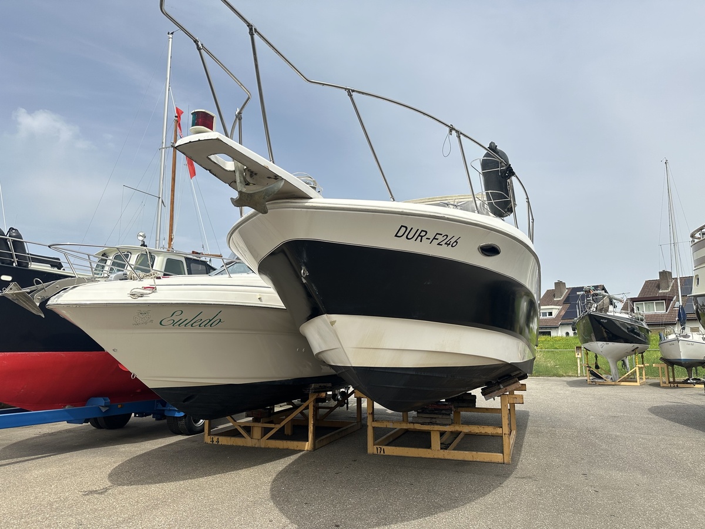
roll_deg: -0.1
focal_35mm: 24
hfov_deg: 71.6
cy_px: 264
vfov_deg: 56.8
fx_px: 489
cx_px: 352
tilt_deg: +8.9
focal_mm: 6.86
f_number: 1.78
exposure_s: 1/3597
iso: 80
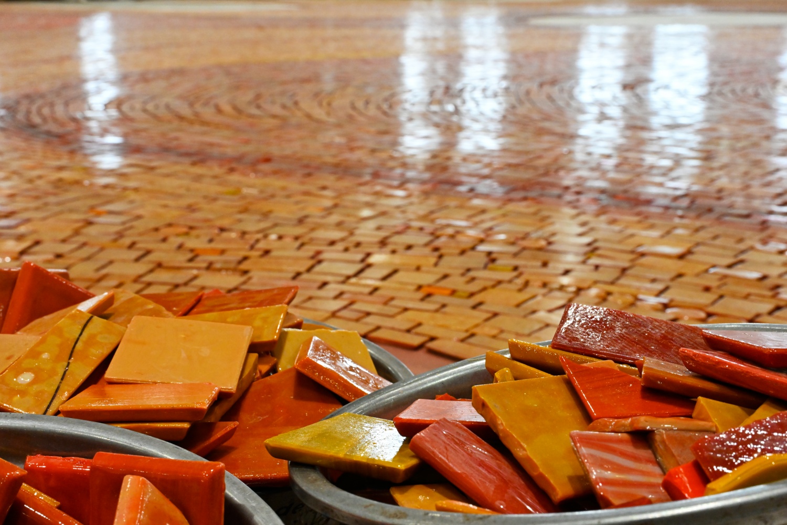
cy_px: 262
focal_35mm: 49
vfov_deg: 27.5
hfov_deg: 40.3
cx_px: 394
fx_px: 1071
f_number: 20
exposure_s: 1/25
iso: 3200
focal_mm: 49
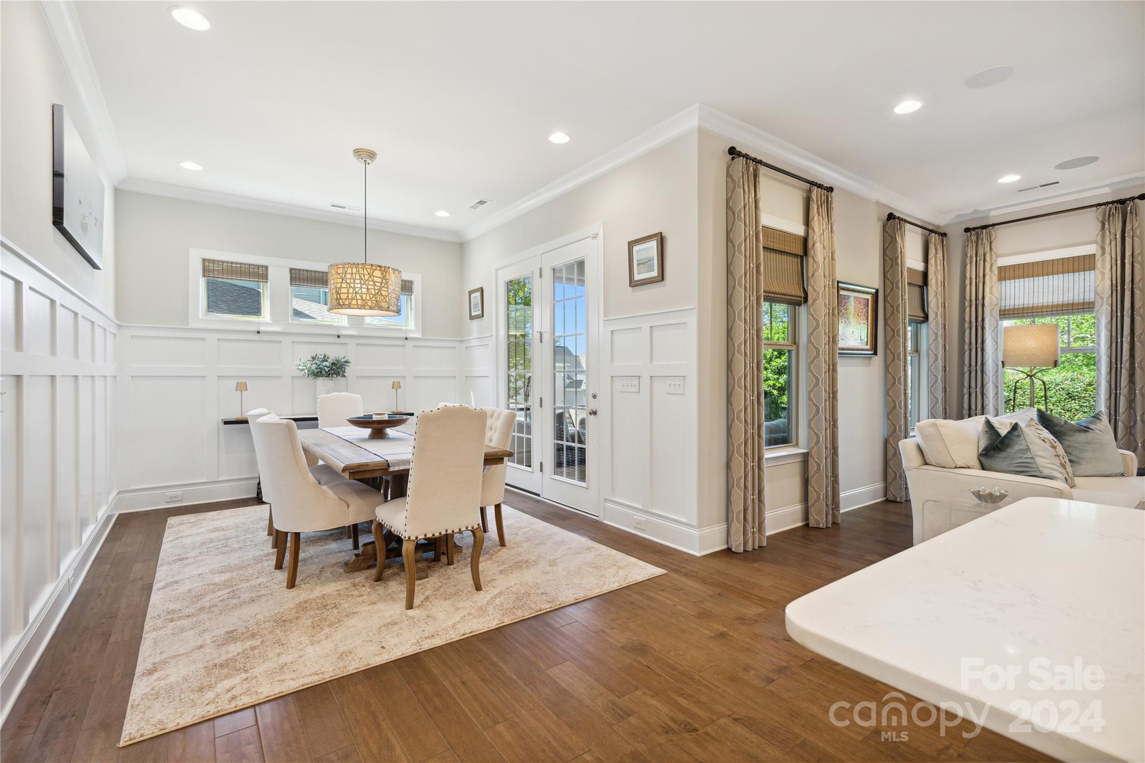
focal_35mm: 16
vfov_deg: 73.7
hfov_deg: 96.7
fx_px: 509
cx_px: 572
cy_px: 382
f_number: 8
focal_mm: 16
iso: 250
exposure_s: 1/8
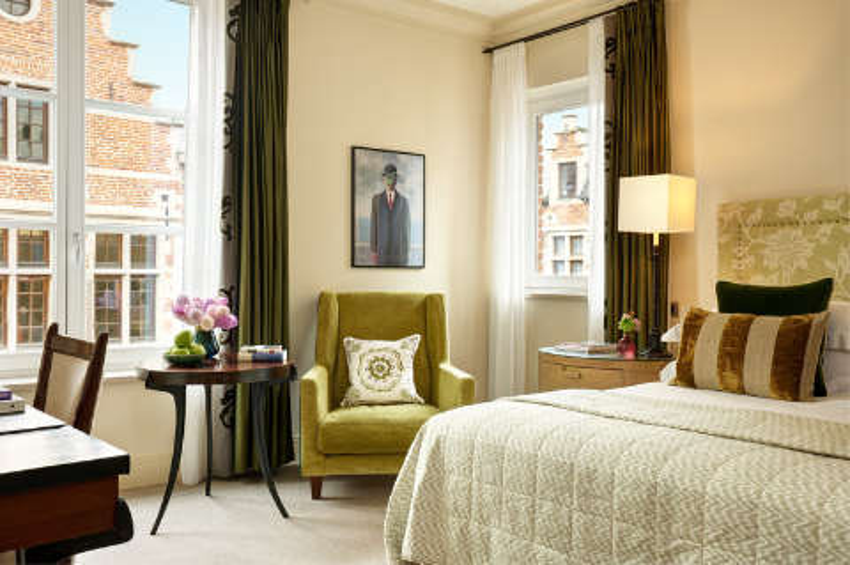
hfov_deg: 58.8
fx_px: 755
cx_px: 425
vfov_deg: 41.0
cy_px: 282
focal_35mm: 32
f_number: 14
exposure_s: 1
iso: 400
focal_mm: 32
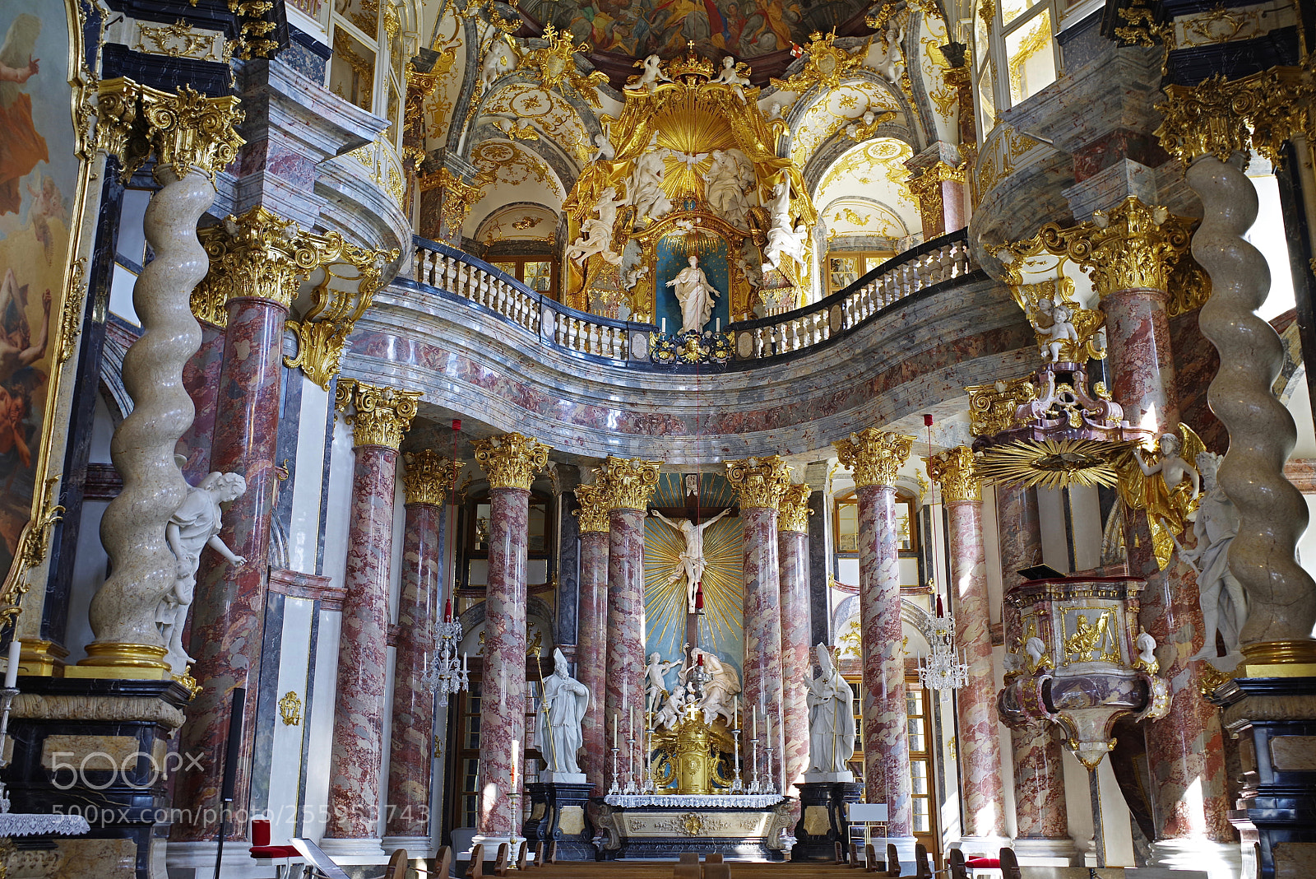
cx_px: 658
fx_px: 1280
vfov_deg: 37.9
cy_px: 440
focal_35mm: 35
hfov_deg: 54.4
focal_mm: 35
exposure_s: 1/8
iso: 400
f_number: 8
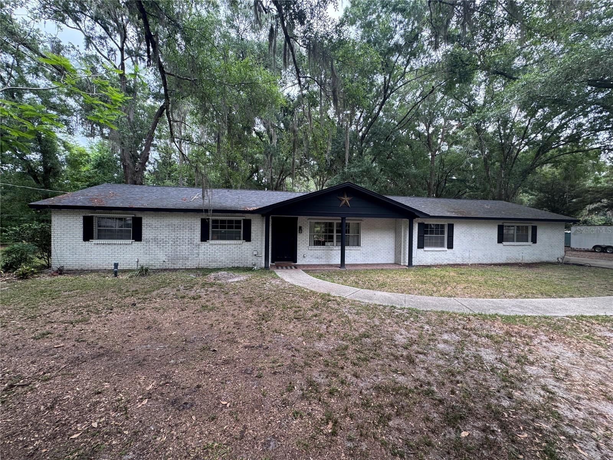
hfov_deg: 102.1
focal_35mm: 14
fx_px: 248
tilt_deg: -0.4
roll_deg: -1.1
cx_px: 306
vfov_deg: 85.7
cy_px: 230
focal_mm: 2.22
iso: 64
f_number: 2.2
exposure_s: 1/99
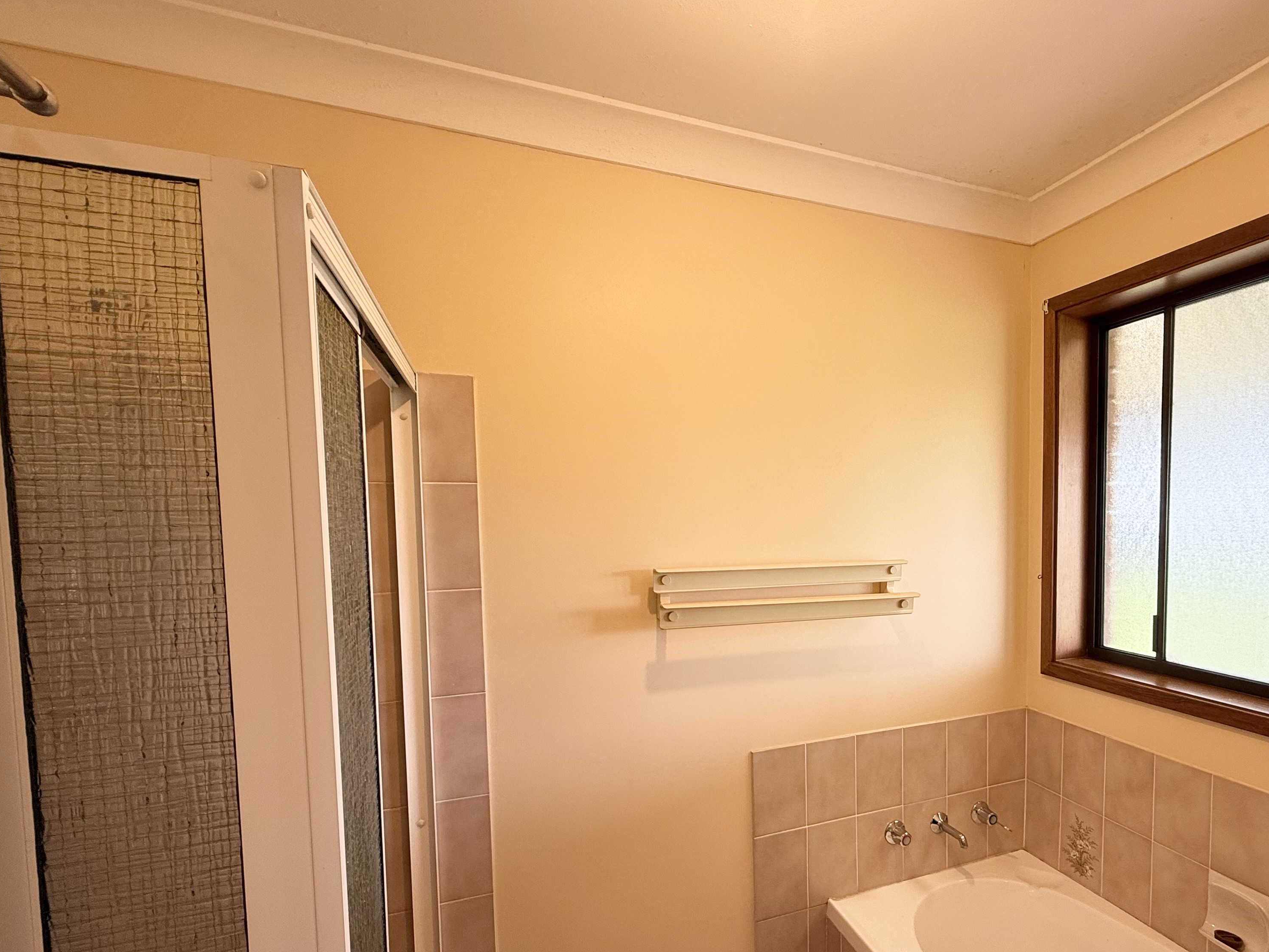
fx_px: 696
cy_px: 561
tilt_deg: -3.2
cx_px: 805
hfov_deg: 82.8
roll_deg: +0.1
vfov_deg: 68.1
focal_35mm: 19
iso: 80
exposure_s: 1/99
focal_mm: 2.22
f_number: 2.2
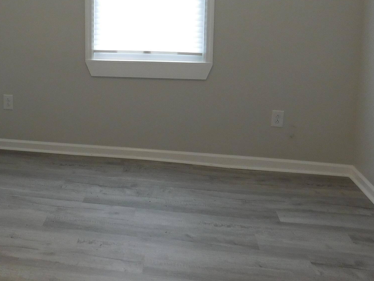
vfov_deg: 30.5
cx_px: 61
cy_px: 42
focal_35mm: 46
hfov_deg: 39.2
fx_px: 497
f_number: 3
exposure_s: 1/50
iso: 125
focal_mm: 4
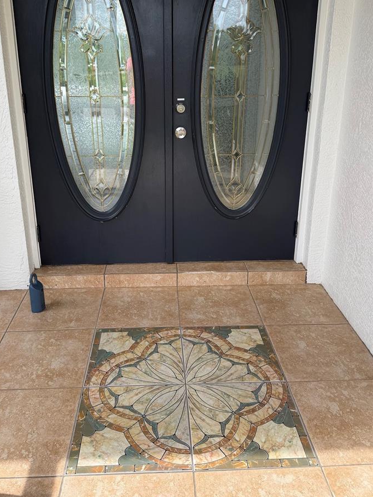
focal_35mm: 32
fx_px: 460
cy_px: 216
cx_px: 180
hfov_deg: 44.2
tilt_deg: -19.7
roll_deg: +0.0
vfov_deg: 56.6
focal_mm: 6.76
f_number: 1.78
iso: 80
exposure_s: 1/689
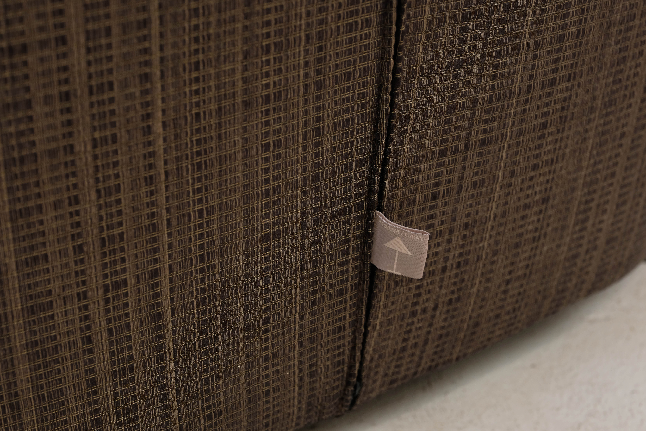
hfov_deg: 24.5
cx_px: 323
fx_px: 1489
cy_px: 216
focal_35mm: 83
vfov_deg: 16.5
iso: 640
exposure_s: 1/25
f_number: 6.4
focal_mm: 55
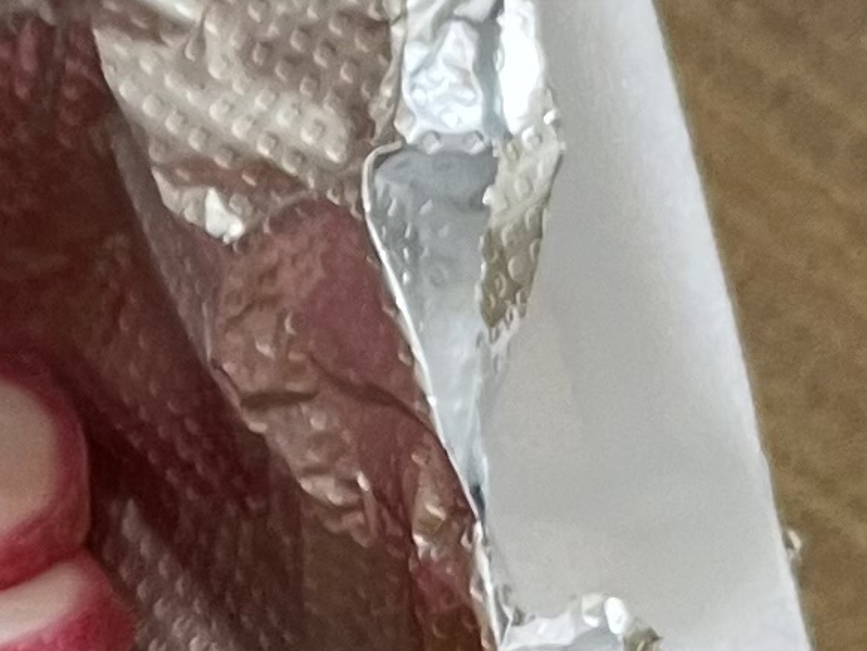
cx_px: -758
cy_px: 578
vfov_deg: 8.2
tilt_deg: -84.8
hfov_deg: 10.3
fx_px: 4510
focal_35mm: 180
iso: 125
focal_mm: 4.2
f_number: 1.6
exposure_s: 1/73
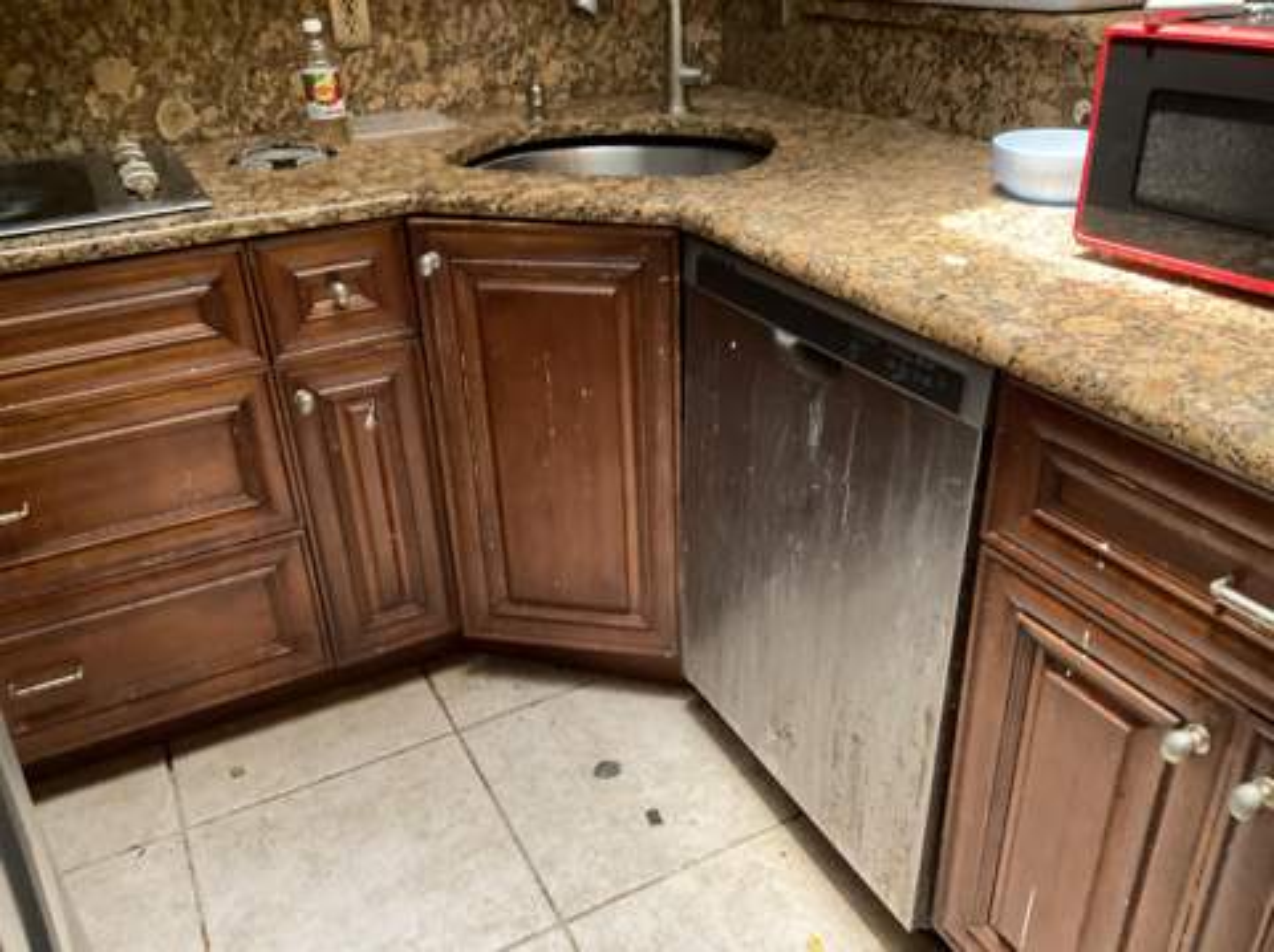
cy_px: 476
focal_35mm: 29
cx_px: 637
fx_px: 1066
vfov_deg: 48.2
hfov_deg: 61.7
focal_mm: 3
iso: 250
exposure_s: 1/60
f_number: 1.8
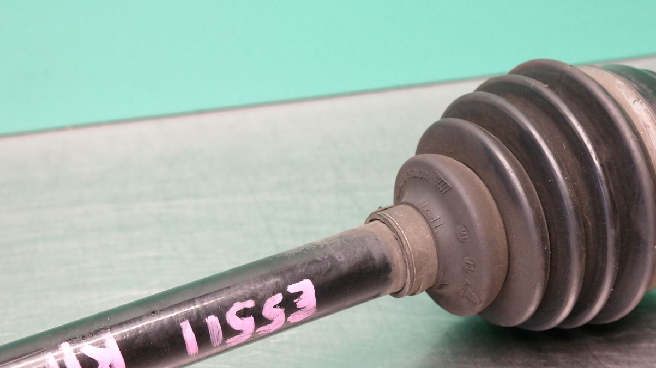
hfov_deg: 25.0
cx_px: 393
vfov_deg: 14.2
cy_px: 225
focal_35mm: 85
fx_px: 1478
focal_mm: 40
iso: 1600
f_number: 6.3
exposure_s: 1/80
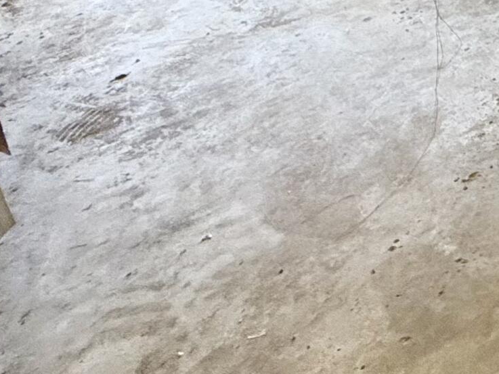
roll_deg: +1.6
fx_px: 822
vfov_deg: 19.5
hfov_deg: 22.1
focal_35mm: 57
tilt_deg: -8.2
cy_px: -291
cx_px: 881
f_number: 2.2
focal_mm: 2.22
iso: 320
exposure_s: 1/99
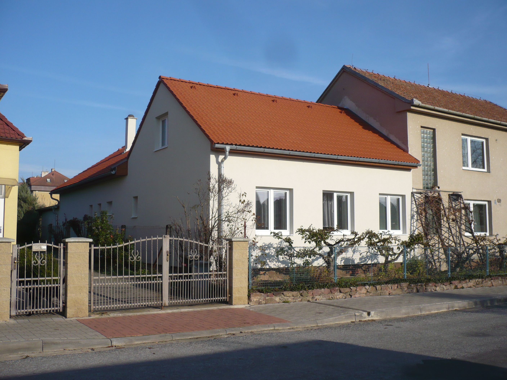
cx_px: 254
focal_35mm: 35
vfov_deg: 40.7
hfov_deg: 52.6
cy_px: 190
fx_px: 513
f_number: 8
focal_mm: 5.8
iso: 100
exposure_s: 1/250
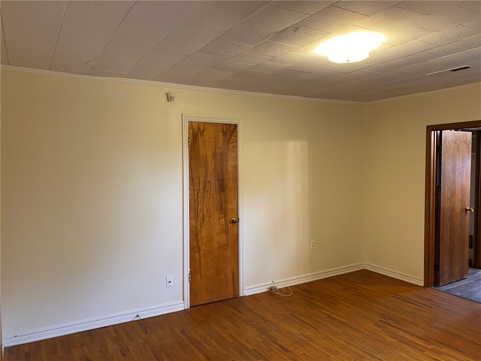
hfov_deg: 67.3
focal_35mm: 26
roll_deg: +0.1
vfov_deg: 53.1
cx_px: 240
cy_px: 180
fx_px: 361
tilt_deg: -3.4
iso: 320
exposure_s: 1/60
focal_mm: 4.25
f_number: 1.8
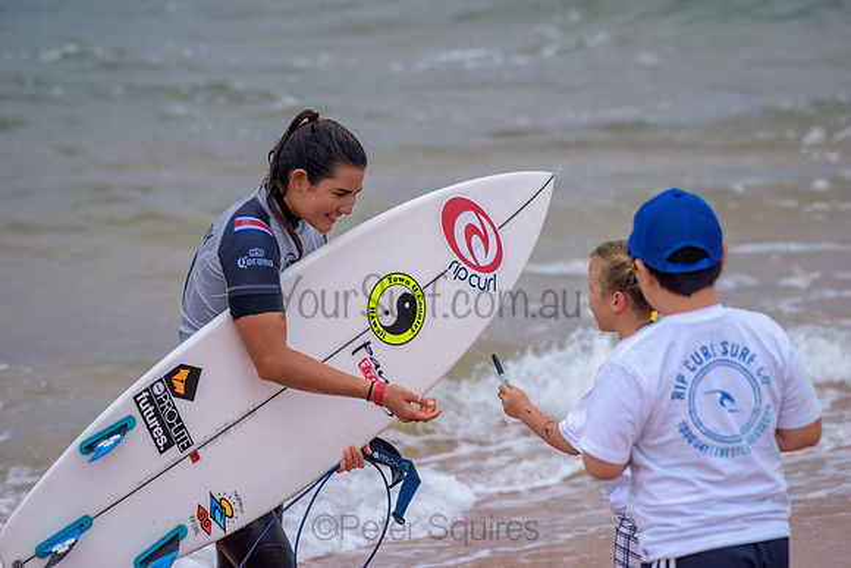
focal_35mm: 350
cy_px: 284
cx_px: 426
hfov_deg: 5.9
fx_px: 8277
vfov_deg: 3.9
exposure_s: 1/2000
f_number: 5.6
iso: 560
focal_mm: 350
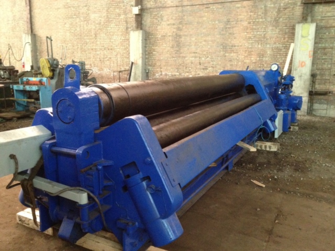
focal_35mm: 35
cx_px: 168
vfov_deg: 40.7
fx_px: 339
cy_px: 126
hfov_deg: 52.6
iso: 400
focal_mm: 4.28
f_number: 2.4
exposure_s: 1/20
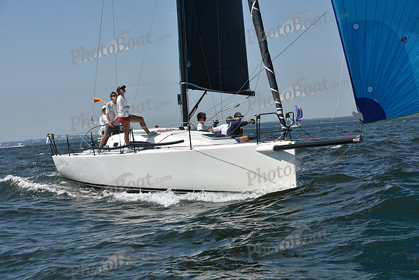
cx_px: 210
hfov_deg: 27.0
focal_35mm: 75
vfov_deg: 18.2
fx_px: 873
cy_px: 140
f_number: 9
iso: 250
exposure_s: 1/1250
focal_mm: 75
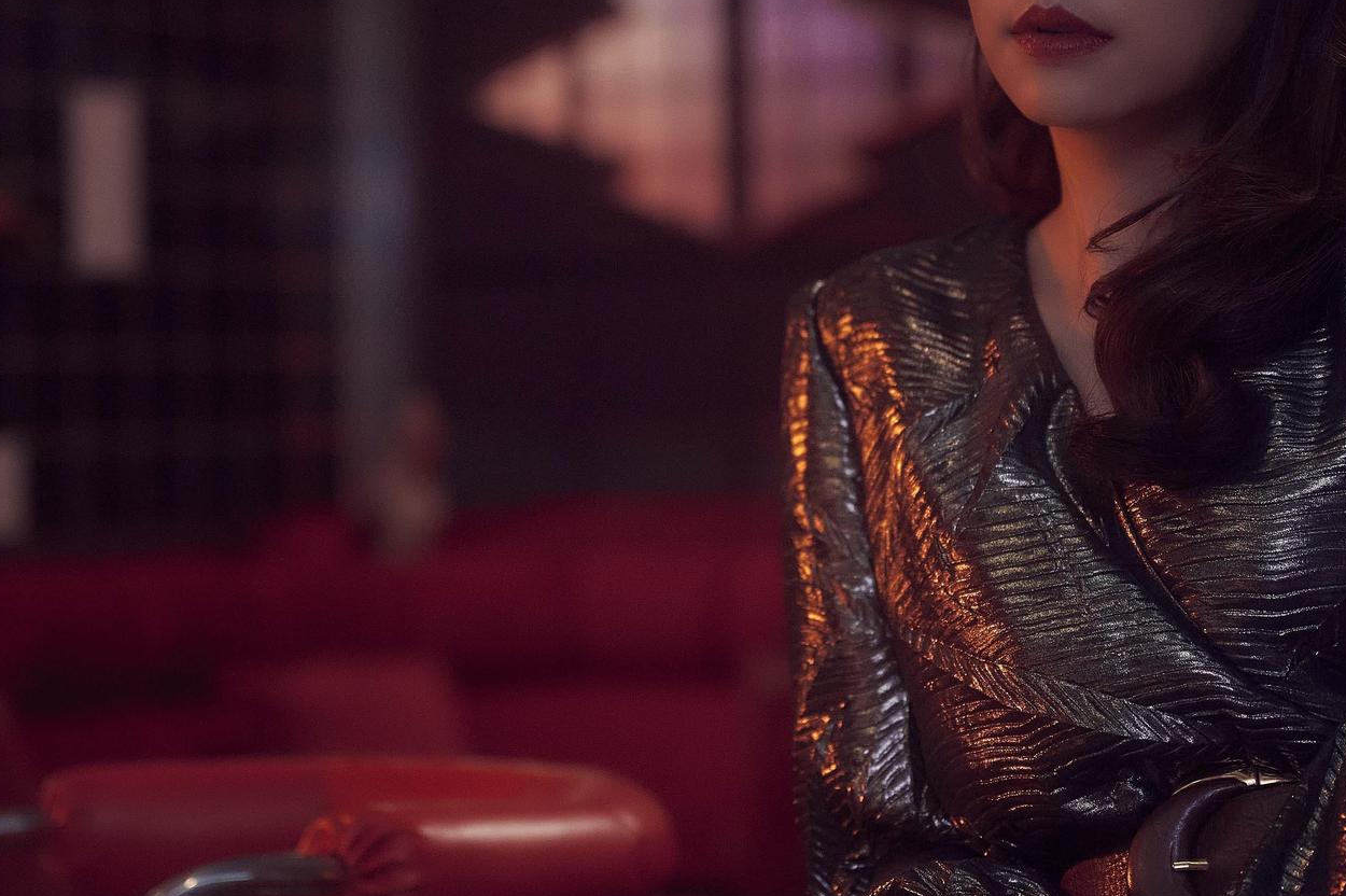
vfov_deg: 12.2
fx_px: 4185
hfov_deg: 18.3
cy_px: 289
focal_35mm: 112
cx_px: 724
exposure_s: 1/125
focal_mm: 70
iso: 3200
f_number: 2.8
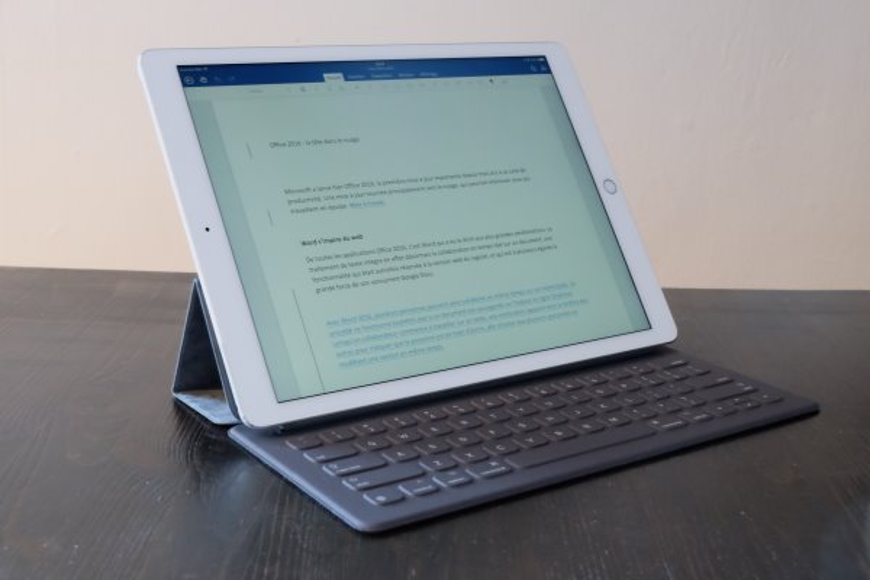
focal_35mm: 51
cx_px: 435
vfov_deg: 26.5
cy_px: 290
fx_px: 1232
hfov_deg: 38.9
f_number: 10
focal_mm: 34
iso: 3200
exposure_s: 1/2.6
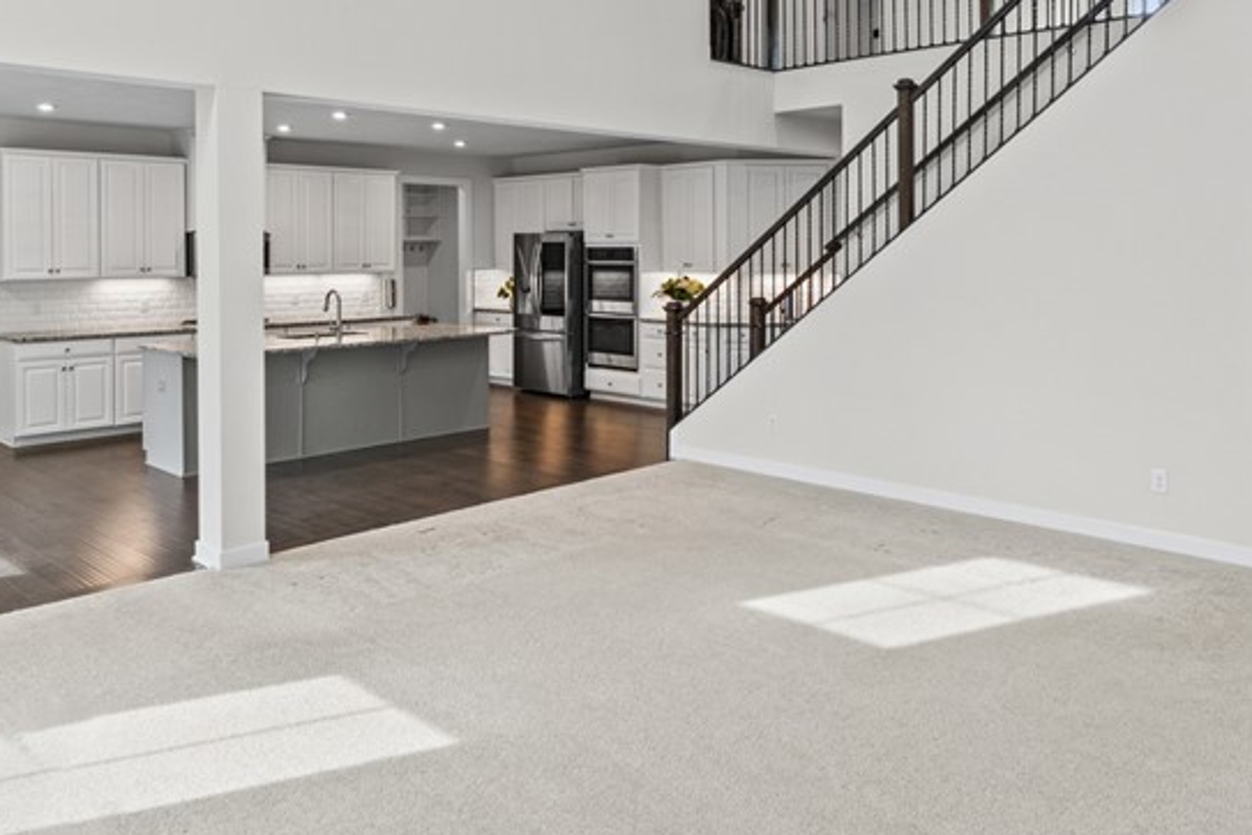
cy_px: 262
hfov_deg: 65.5
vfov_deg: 45.5
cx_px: 632
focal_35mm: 28
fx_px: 974
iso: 250
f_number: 9
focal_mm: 14
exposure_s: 1/6
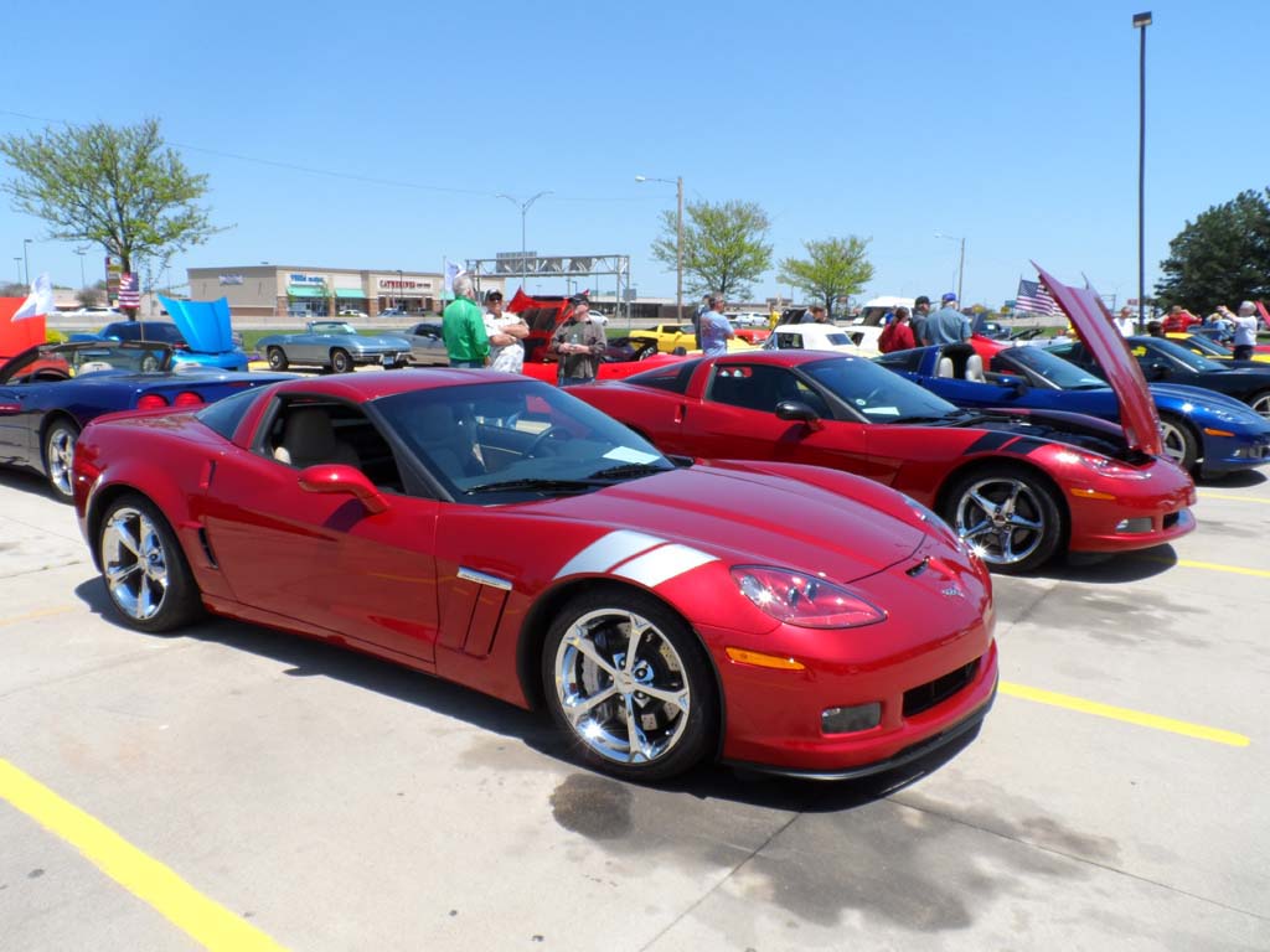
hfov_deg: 71.6
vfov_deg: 56.8
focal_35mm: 24
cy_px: 476
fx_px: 881
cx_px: 635
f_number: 4.5
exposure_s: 1/500
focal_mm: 4
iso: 80
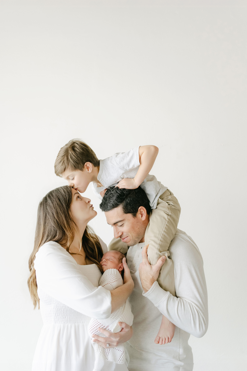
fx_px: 360
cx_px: 124
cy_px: 186
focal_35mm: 35
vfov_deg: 54.4
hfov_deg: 37.9
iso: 1250
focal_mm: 35
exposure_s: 1/250
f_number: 2.8
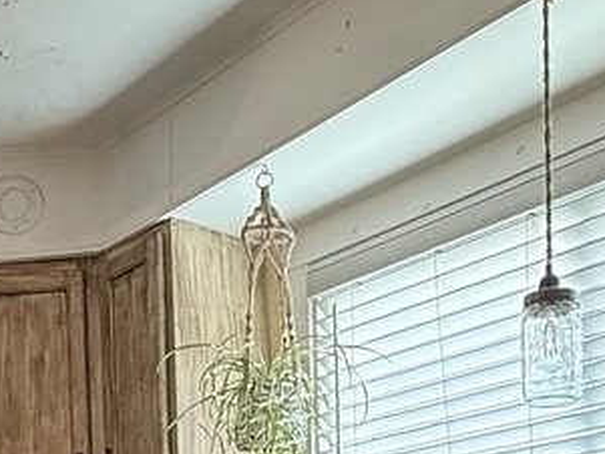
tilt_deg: -2.7
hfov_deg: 28.9
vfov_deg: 18.8
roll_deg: +1.3
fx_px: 1171
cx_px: 259
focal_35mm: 67
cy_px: 723
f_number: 2.2
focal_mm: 2.22
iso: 640
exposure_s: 1/120
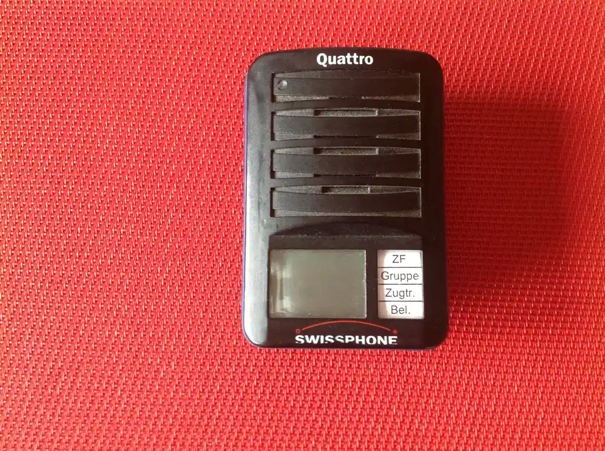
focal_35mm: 35
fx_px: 611
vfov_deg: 40.6
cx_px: 302
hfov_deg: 52.7
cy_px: 226
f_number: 2.4
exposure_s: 1/15
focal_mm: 4.28
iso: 125
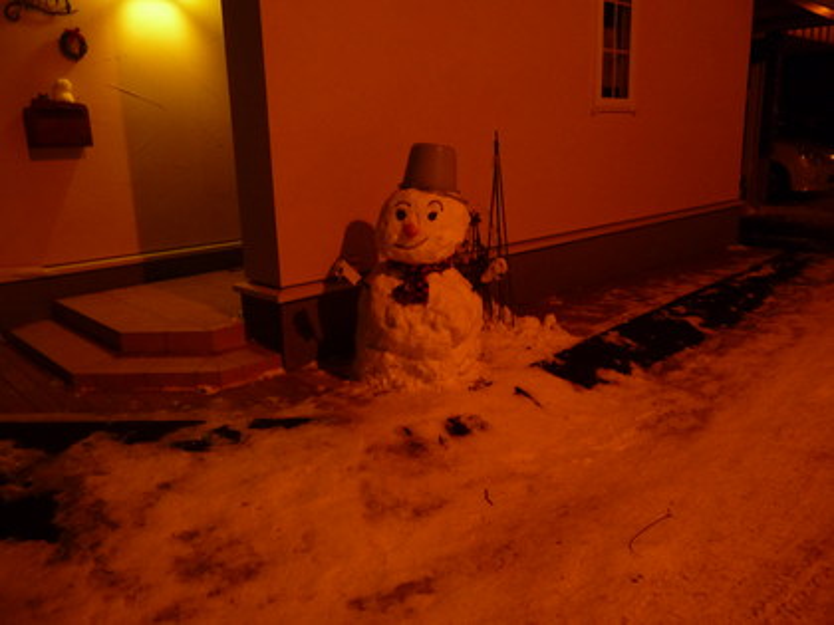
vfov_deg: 49.7
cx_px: 417
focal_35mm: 28
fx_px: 675
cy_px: 312
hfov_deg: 63.4
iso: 400
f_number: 3.3
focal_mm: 4.7
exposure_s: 1/8
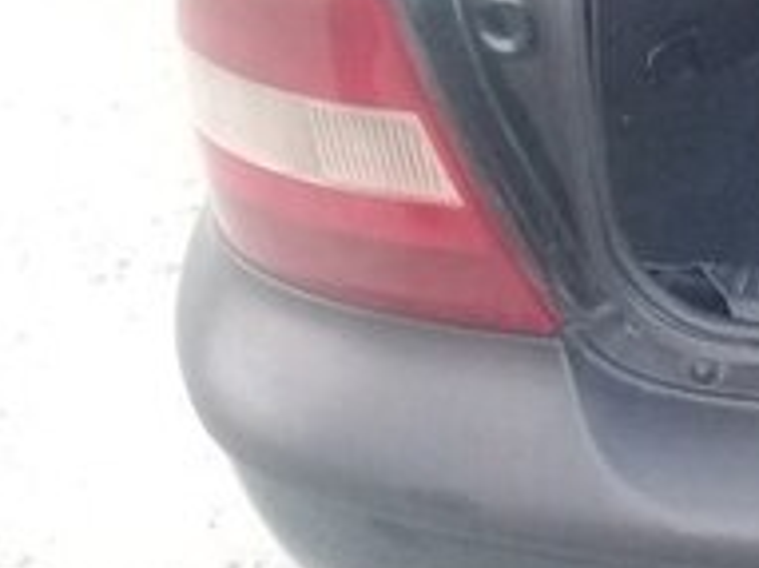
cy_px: -141
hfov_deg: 16.0
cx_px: 1303
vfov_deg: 13.4
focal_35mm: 107
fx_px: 2345
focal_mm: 3.3
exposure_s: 1/33
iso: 200
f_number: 2.2
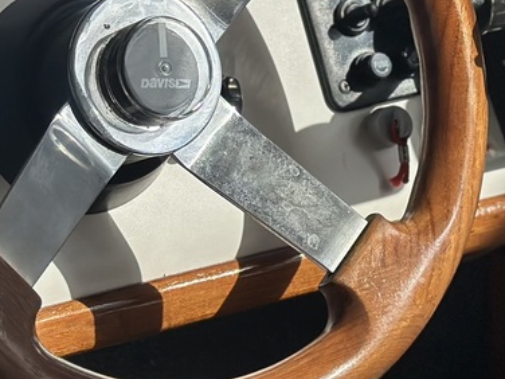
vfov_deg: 9.4
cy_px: -222
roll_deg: +0.6
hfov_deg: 12.8
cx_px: 51
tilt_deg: -16.0
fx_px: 2232
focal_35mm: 153
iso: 100
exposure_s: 1/13699
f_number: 1.78
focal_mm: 6.86
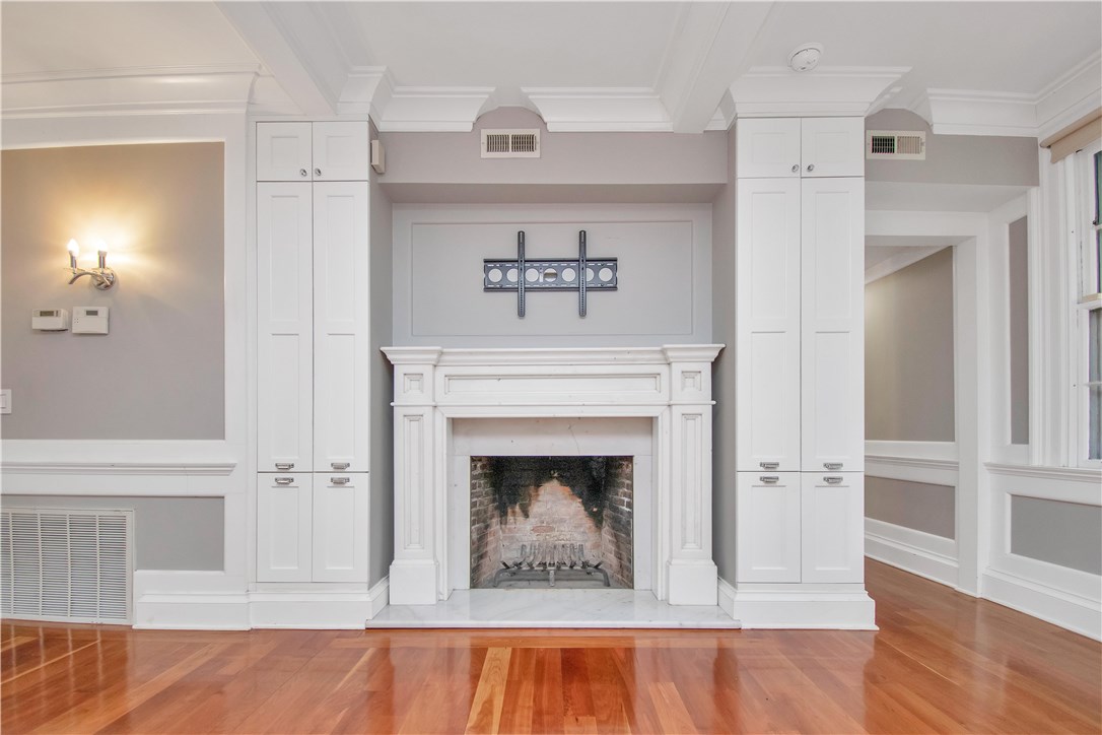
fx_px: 459
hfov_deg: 100.4
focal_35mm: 15
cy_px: 368
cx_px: 551
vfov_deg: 77.3
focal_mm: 10
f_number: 4.5
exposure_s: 1/80
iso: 800
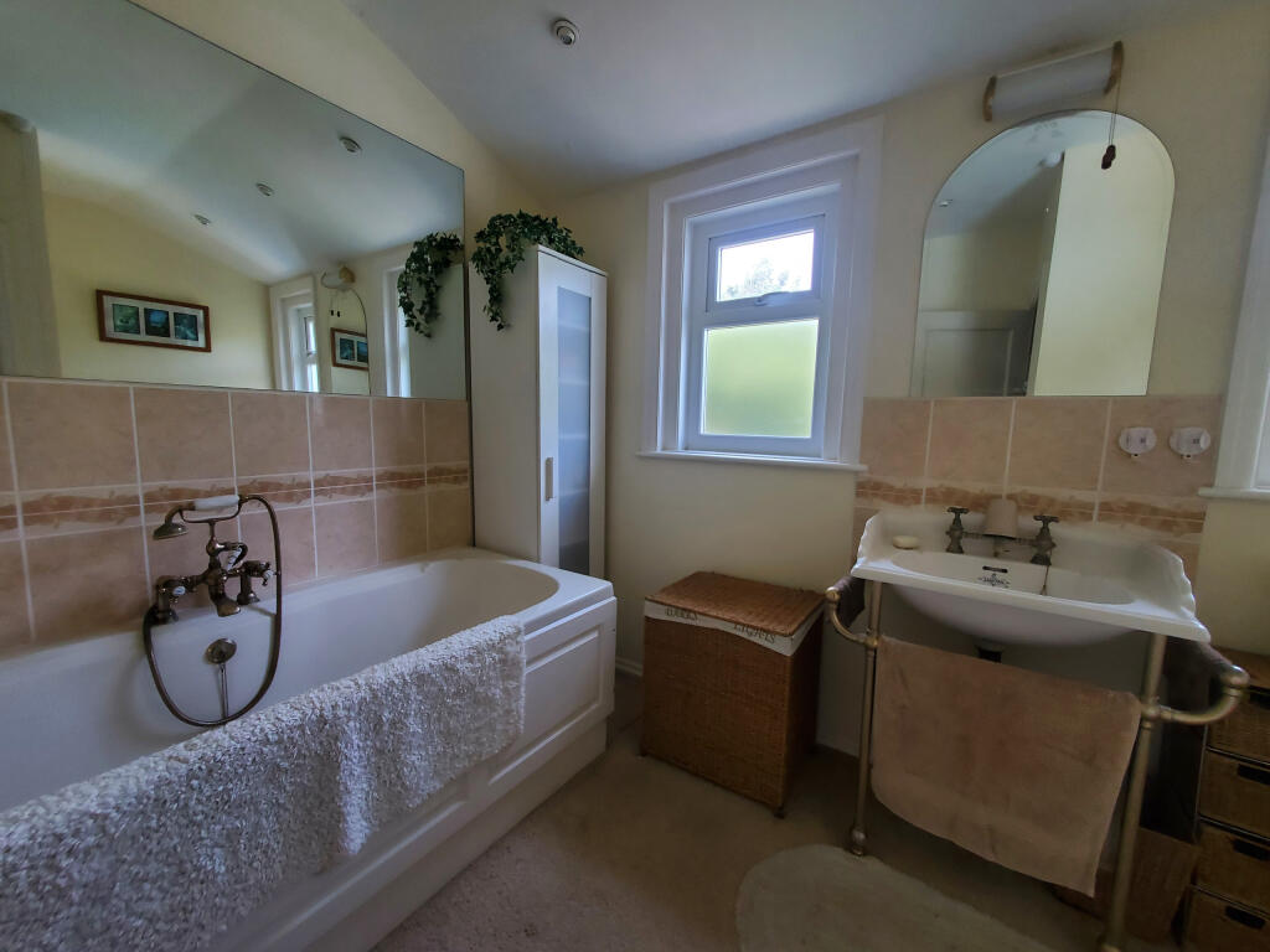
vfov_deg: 89.9
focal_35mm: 13
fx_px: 477
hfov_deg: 106.2
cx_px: 635
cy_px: 476
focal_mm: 1.8
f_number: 2.2
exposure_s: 1/60
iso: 125
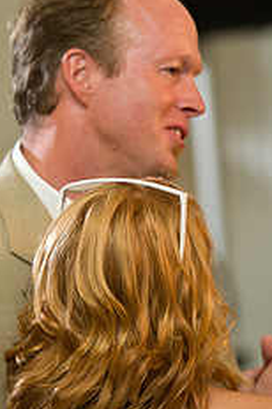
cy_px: 150
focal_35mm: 339
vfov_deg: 6.1
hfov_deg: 4.0
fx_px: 3853
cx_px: 94
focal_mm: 175
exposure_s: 1/125
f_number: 3.2
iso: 1600
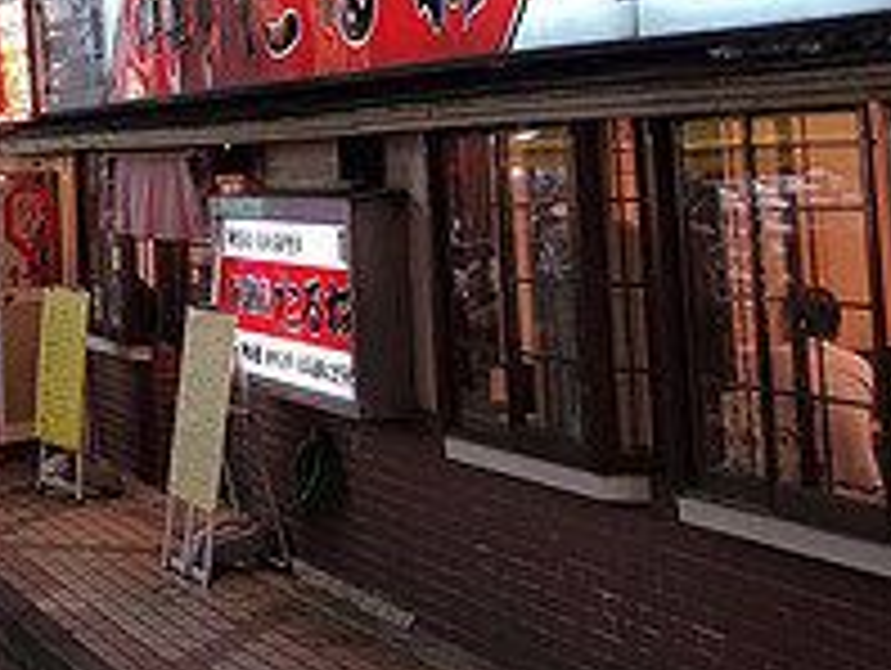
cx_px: -76
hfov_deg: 24.1
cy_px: 16
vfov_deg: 18.9
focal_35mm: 76
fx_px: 1959
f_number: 1.7
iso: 64
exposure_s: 1/50
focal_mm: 4.2
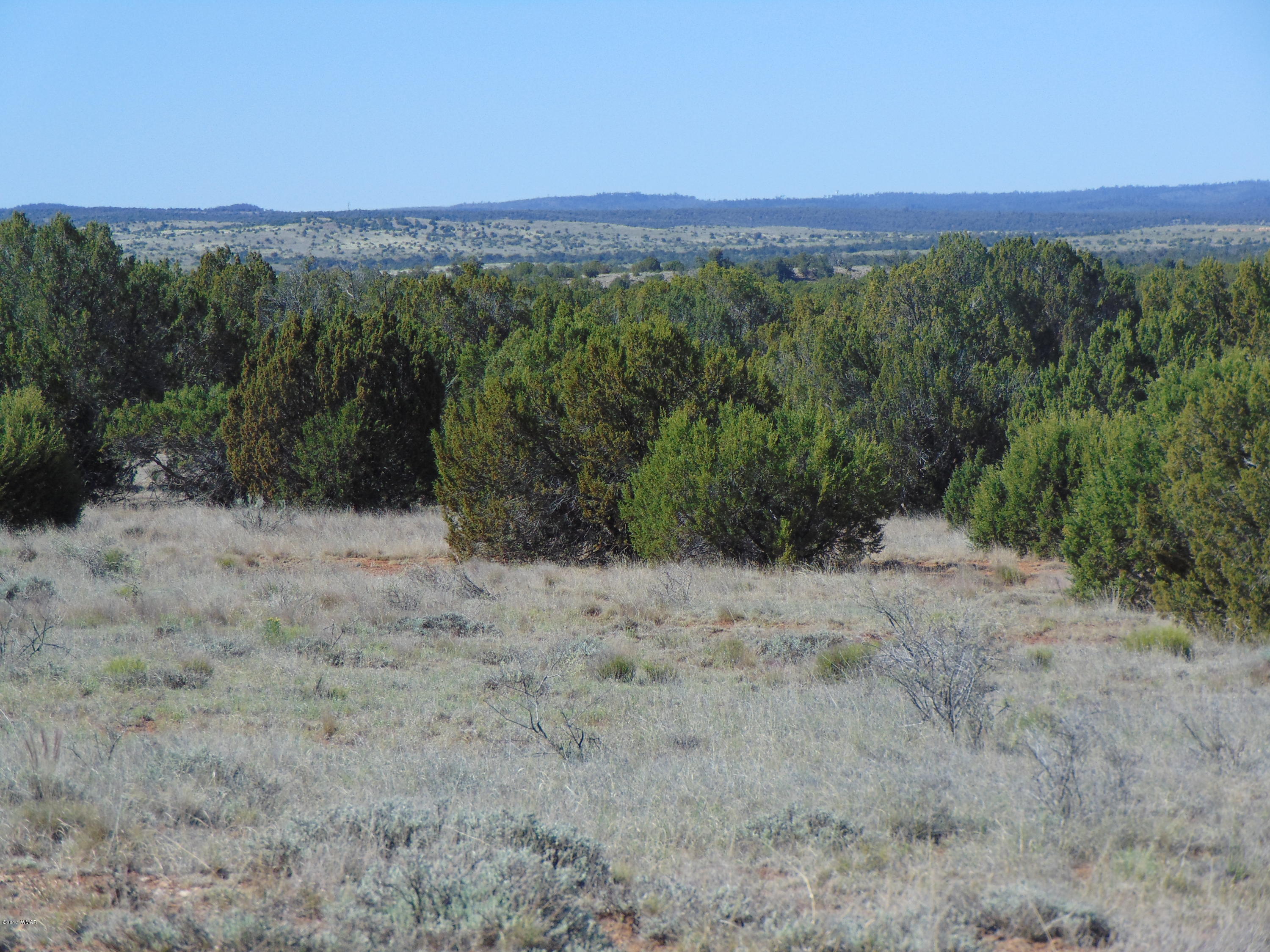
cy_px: 476
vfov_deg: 7.3
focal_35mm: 203
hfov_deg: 9.7
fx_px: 7448
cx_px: 635
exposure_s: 1/640
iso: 80
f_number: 4.1
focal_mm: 36.4
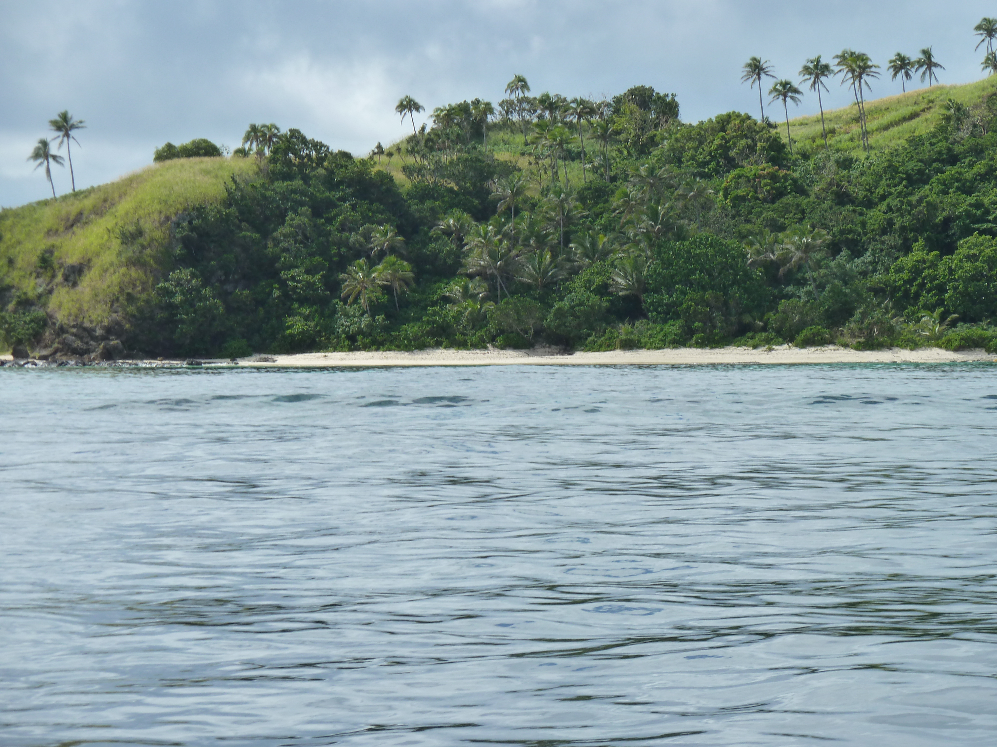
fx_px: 4234
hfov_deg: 13.4
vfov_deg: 10.1
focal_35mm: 147
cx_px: 498
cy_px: 374
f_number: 5.6
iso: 125
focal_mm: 24.1
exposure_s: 1/500
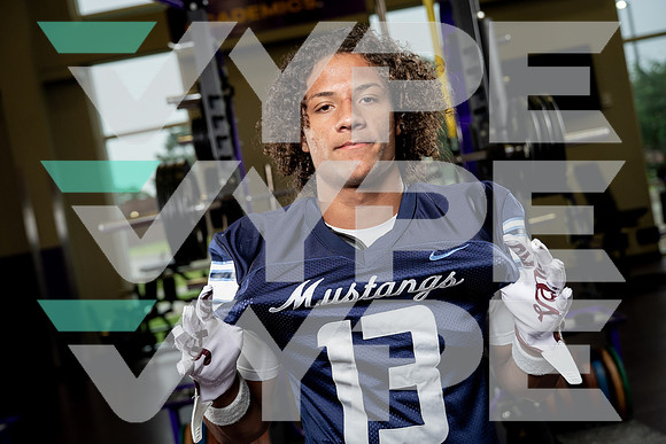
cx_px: 333
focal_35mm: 46
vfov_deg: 29.3
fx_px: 851
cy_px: 222
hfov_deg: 42.7
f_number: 4
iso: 640
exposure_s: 1/250
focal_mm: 46
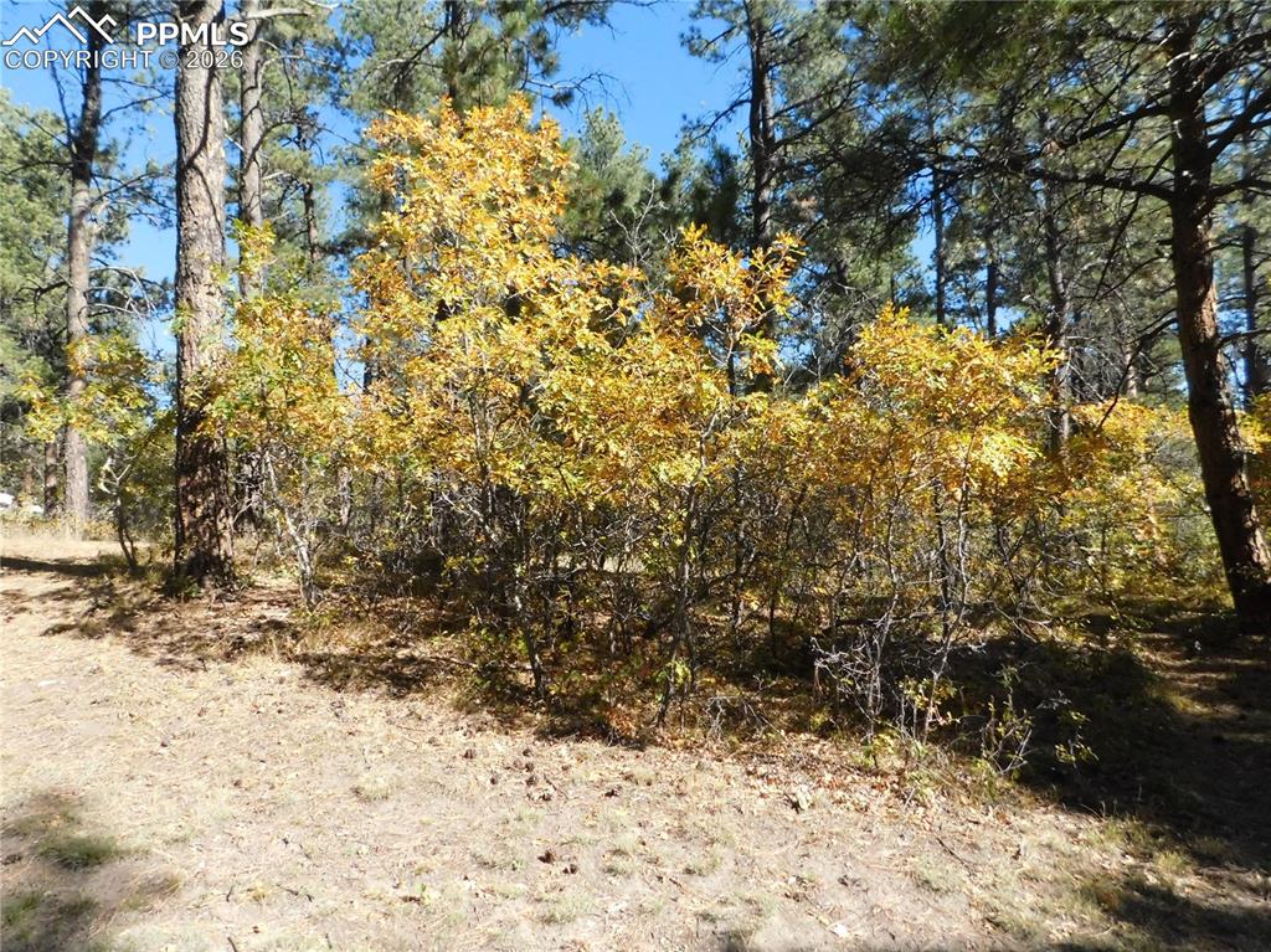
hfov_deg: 74.0
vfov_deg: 58.8
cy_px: 476
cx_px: 636
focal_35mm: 23
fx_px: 844
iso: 800
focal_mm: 4
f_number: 6
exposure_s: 1/1000
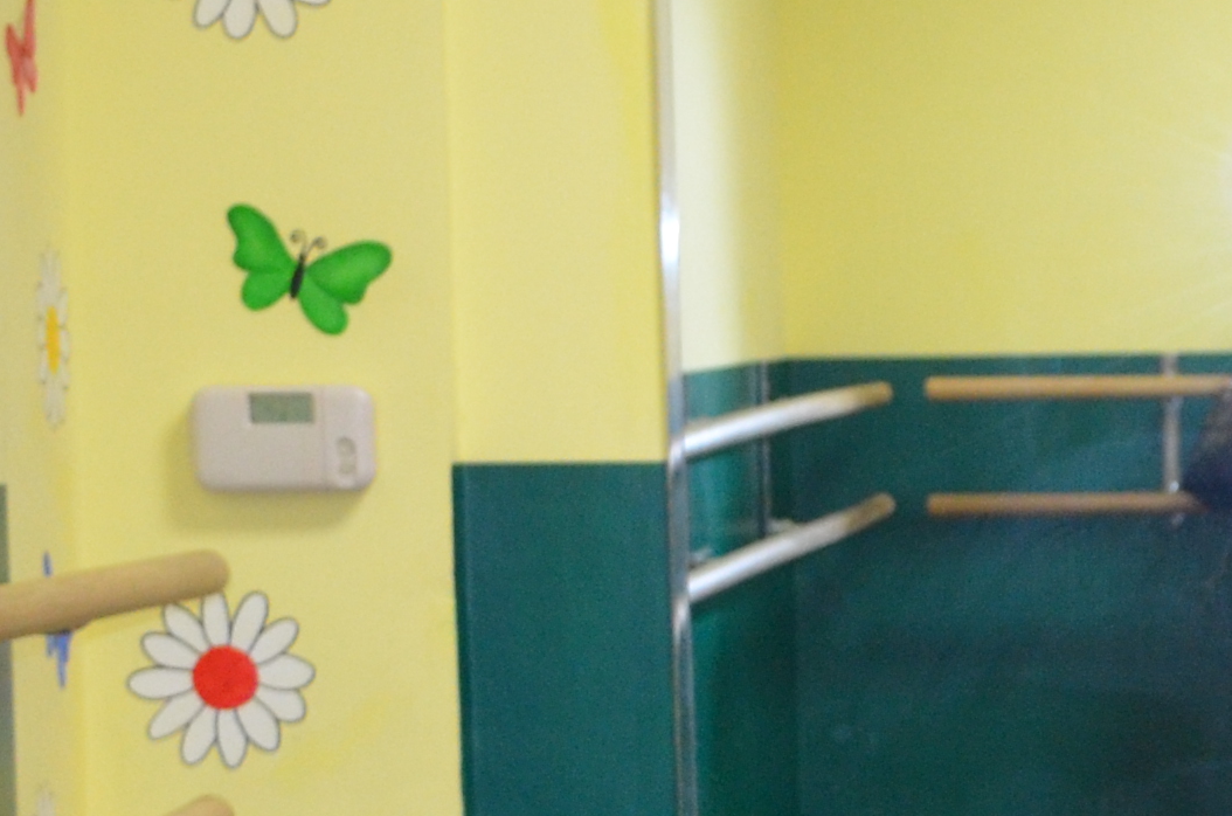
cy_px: 1180
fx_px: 6944
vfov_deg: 6.6
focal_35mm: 203
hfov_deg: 9.6
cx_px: 2307
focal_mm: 29
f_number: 4.5
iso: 1100
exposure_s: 1/60
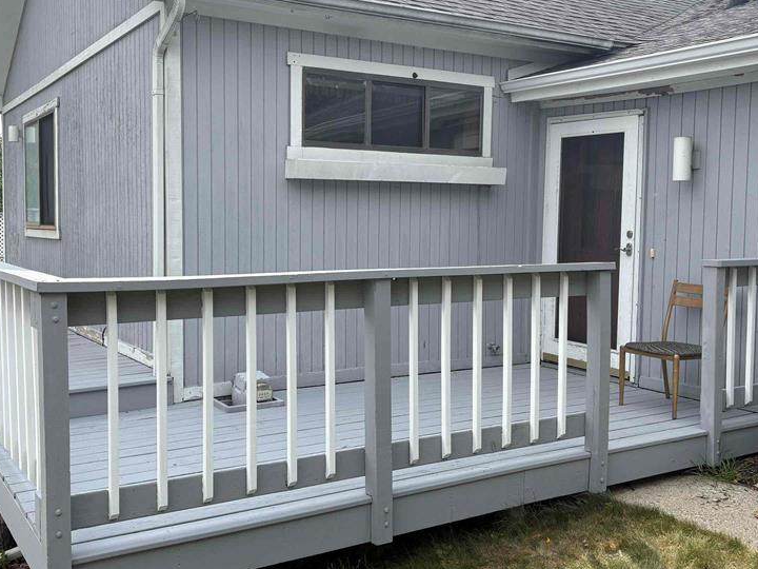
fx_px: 810
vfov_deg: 38.7
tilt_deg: -2.6
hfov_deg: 50.0
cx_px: 323
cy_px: 268
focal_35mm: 37
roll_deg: +0.1
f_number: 1.6
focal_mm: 5.96
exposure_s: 1/2075
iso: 50
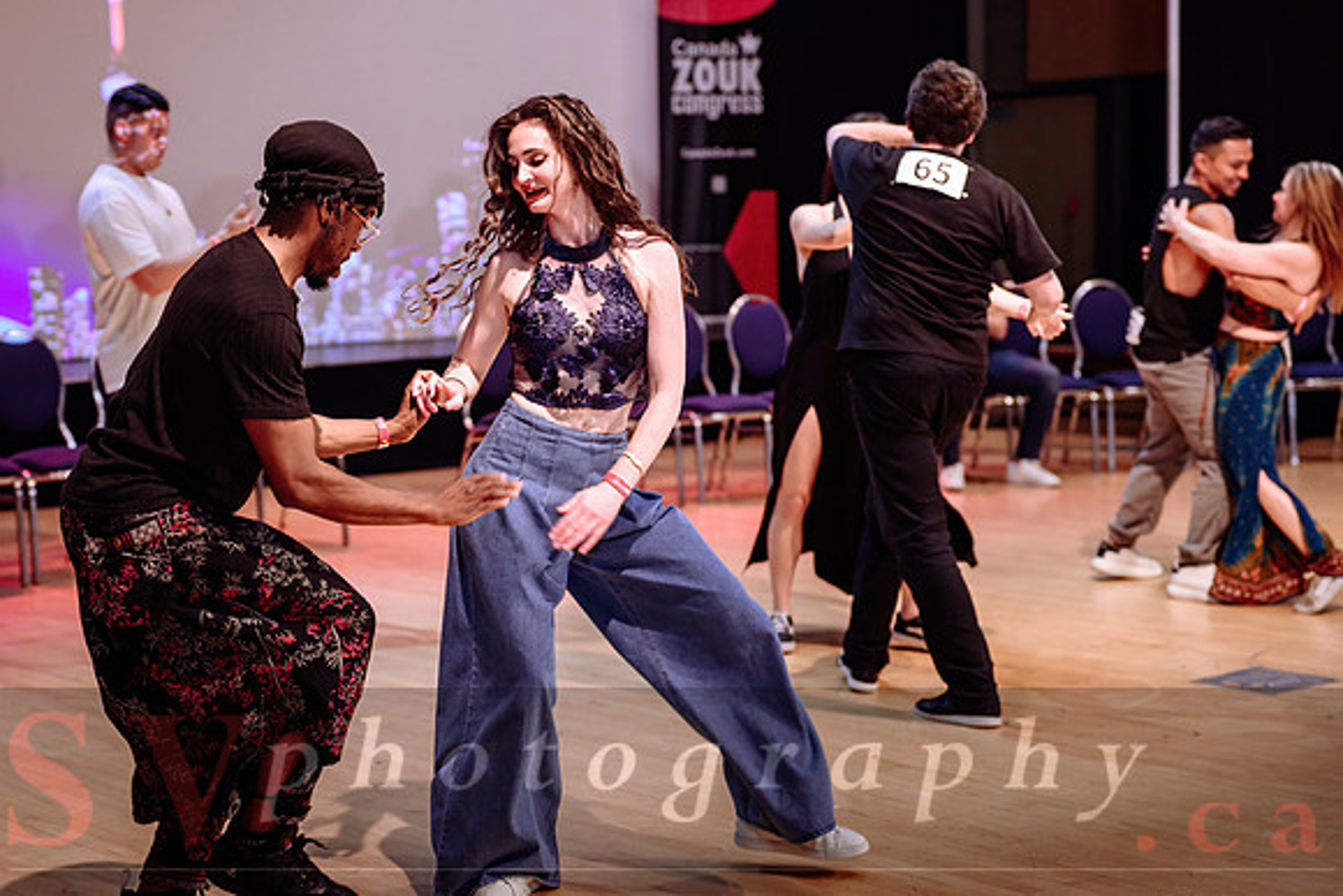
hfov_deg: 28.8
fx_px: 2609
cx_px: 540
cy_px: 360
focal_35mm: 70
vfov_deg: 19.5
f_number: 2
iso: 1250
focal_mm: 55
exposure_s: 1/250
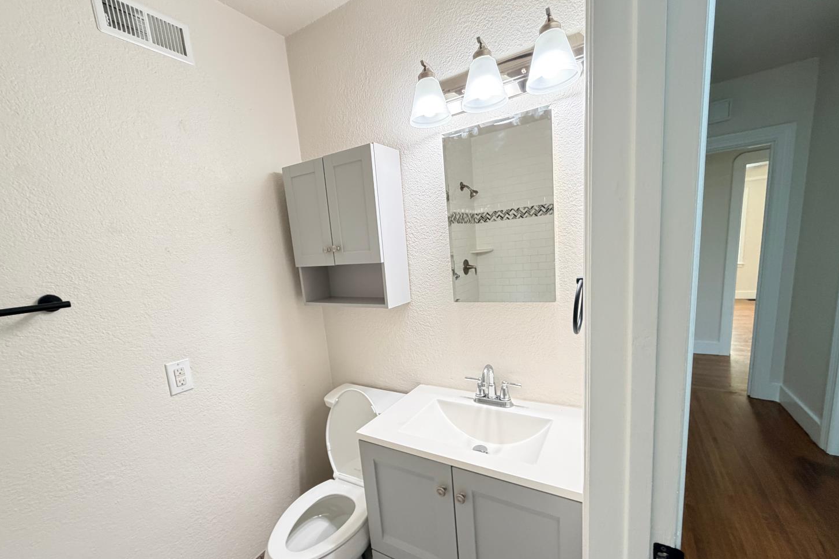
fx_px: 350
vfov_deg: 77.1
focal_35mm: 15
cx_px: 419
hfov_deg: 100.4
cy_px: 311
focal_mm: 2.22
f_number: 2.2
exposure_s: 1/60
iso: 320
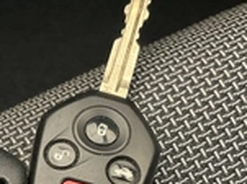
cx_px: 52
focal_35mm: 77
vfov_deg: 18.0
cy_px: 228
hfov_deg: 25.0
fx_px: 549
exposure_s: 1/55
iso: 320
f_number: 1.8
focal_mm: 3
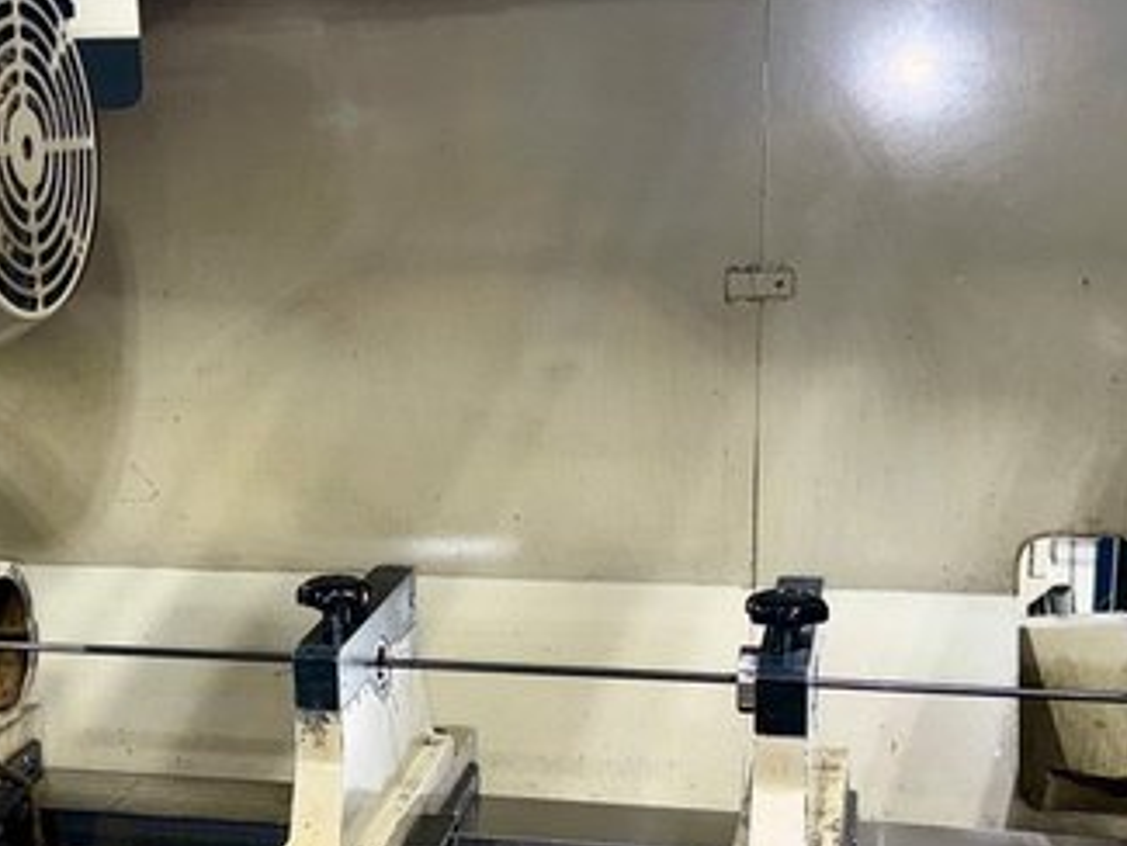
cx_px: 357
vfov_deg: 24.7
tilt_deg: -16.3
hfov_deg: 32.4
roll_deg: +2.4
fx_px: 1922
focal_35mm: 59
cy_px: 576
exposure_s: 1/31
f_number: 1.78
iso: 50
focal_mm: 6.76
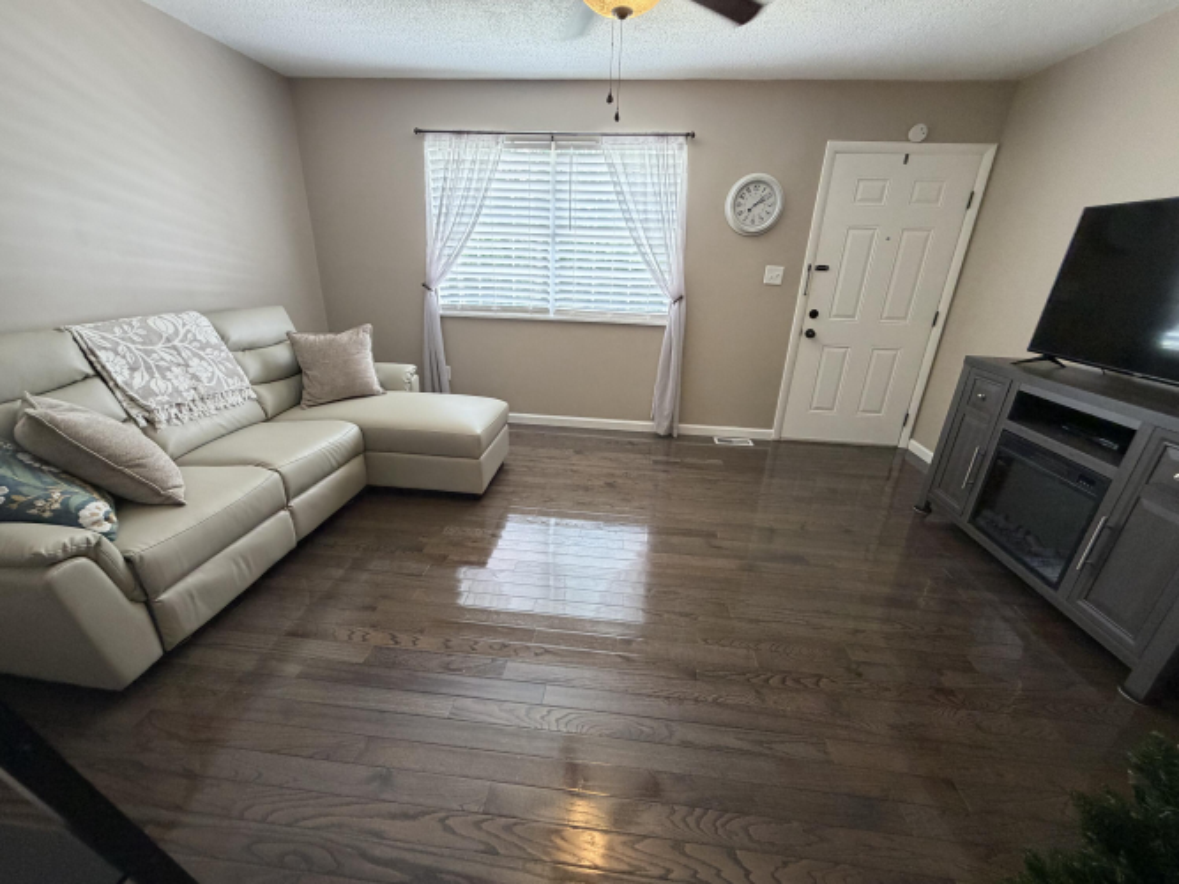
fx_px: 477
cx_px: 590
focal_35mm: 14
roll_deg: -2.0
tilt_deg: -20.9
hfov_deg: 102.1
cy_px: 442
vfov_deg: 85.7
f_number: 2.2
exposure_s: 1/60
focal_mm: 2.22
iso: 250
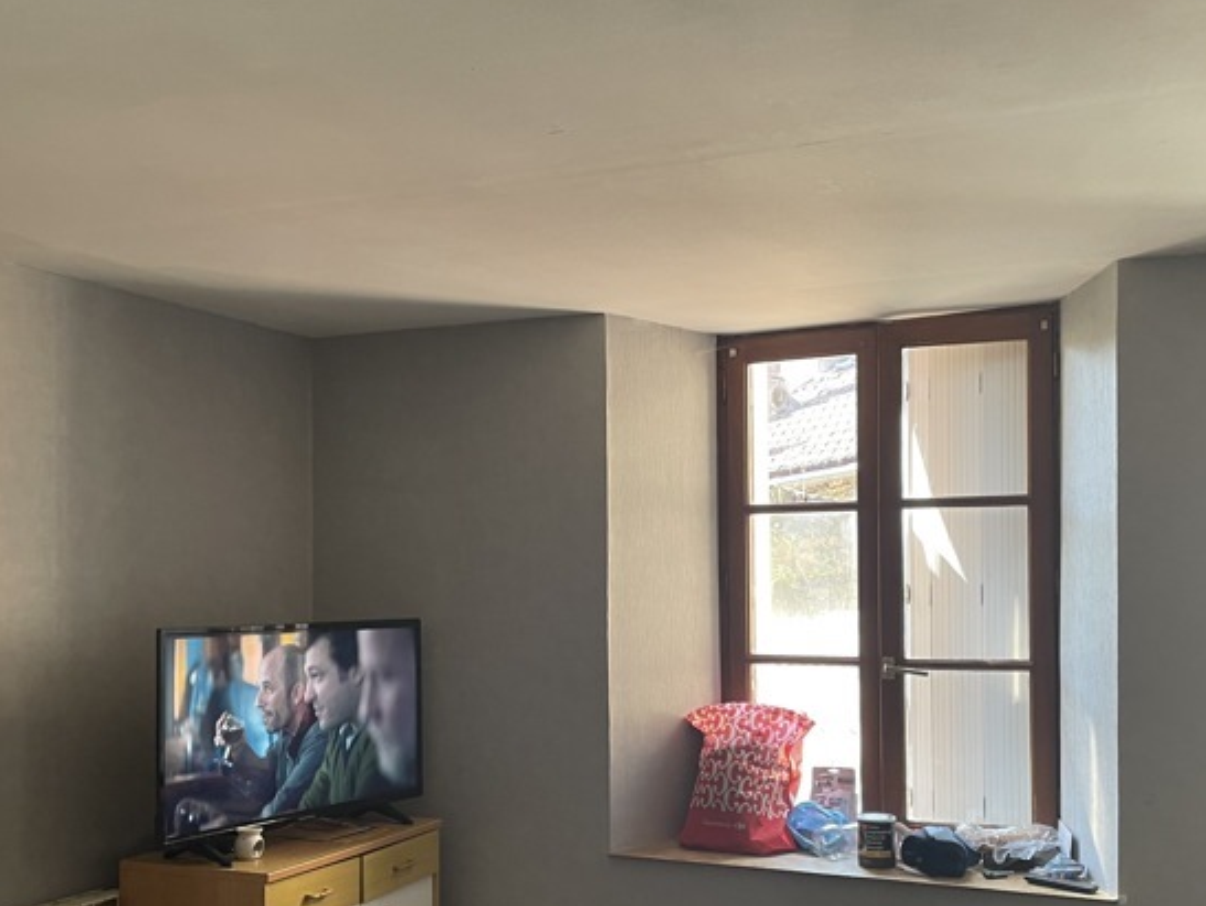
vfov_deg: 37.4
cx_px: 595
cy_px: 591
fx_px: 1325
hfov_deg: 48.9
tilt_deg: +0.8
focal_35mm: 38
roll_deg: +1.4
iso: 125
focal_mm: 4.2
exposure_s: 1/99
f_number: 1.6
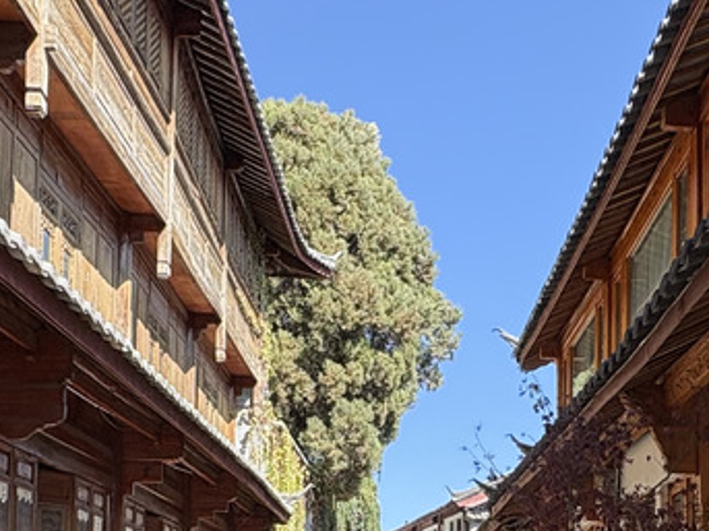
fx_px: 1003
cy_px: 587
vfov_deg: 27.1
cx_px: 436
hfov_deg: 38.7
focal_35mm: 49
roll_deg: -0.3
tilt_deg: +4.2
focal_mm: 2.22
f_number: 2.2
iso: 40
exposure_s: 1/631
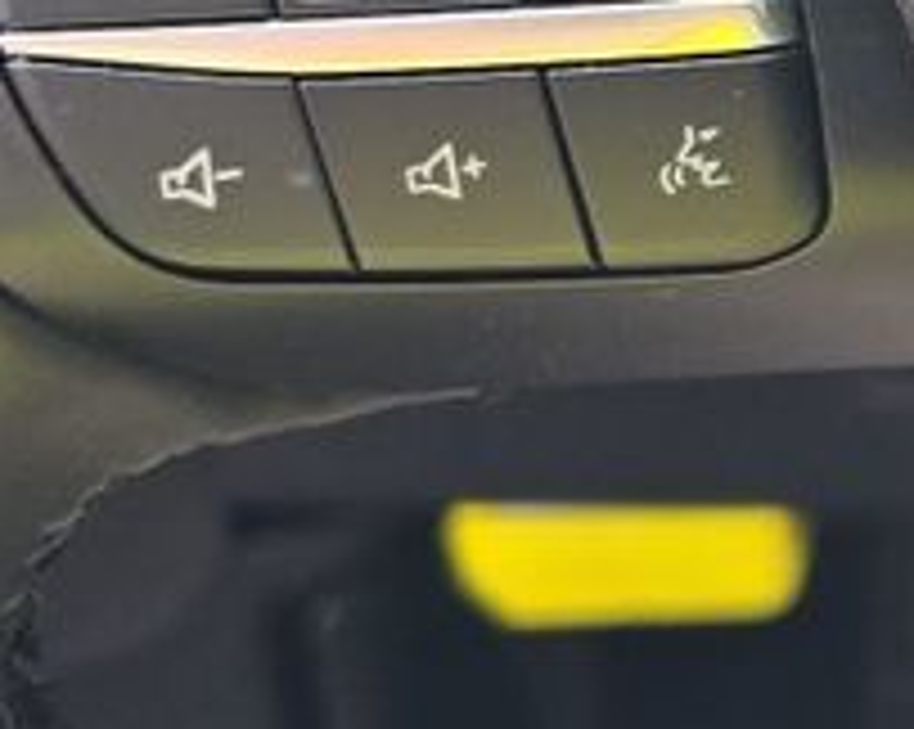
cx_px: 2157
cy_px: -450
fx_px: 4783
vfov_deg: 8.5
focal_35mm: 177
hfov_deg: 9.7
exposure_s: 1/119
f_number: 1.4
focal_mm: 6.5
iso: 10
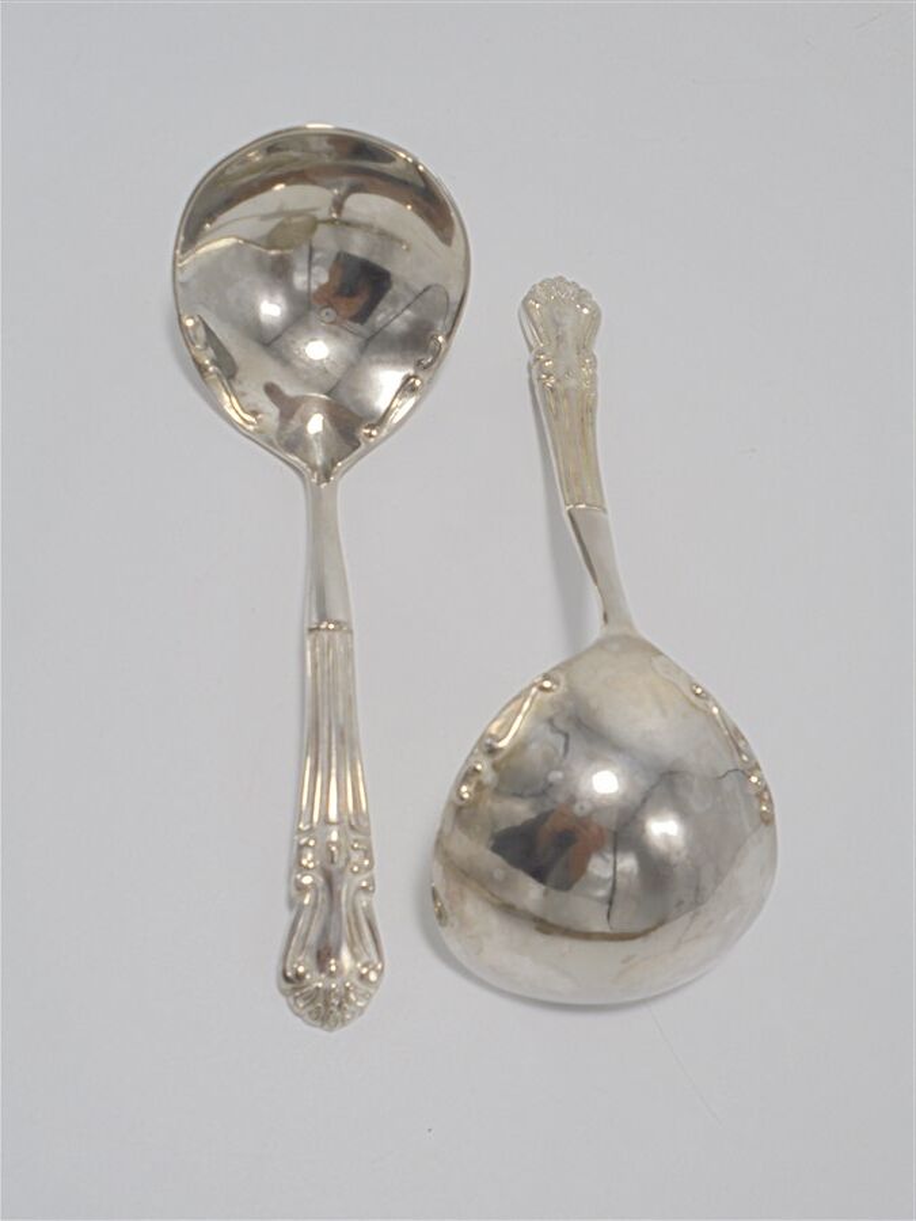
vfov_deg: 49.0
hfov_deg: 37.7
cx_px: 458
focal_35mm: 38
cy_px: 610
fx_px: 1341
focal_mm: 6.9
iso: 100
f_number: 4.2
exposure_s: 1/80
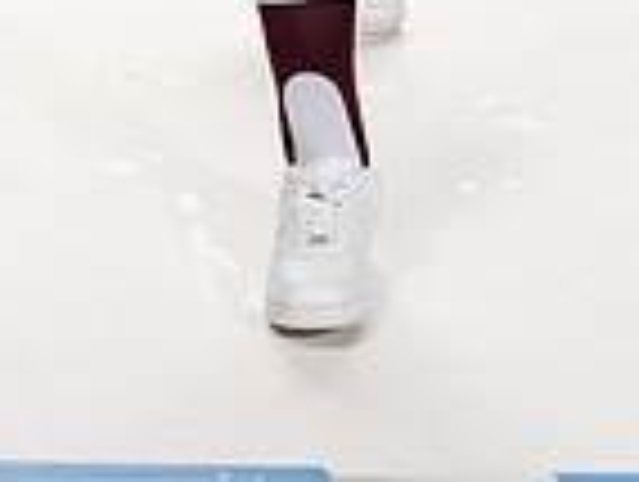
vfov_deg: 9.3
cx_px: 261
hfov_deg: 13.2
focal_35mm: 149
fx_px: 2755
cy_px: -523
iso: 400
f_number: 6.3
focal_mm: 49
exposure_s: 1/250
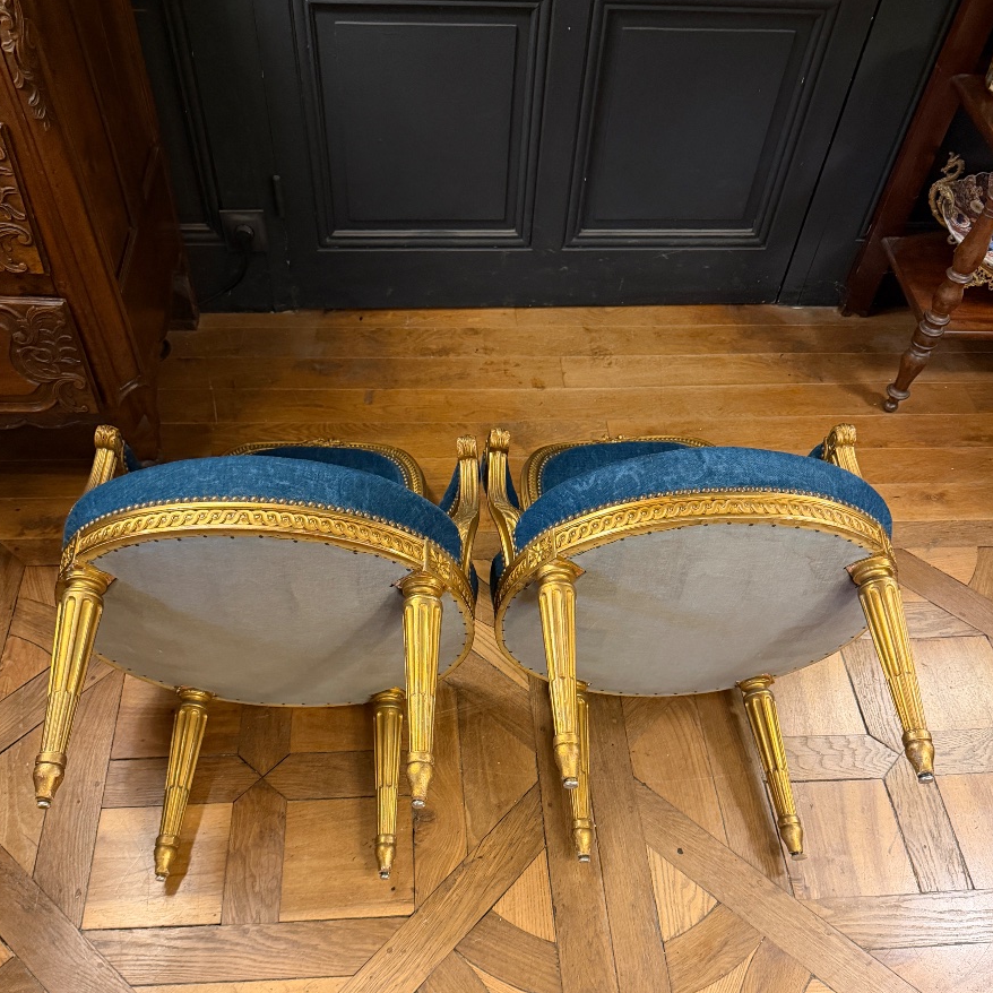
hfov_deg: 55.6
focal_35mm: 29
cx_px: 492
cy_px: 657
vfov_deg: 54.6
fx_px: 941
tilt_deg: -55.2
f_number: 1.78
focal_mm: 6.76
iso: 640
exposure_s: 1/50
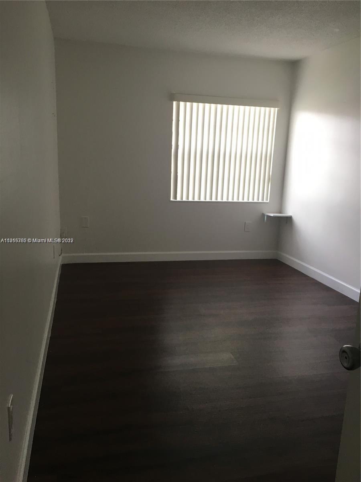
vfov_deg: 61.7
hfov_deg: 48.2
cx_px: 180
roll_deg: -2.2
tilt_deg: -13.2
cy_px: 241
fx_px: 403
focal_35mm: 29
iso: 32
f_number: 2.2
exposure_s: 1/30
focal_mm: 4.15
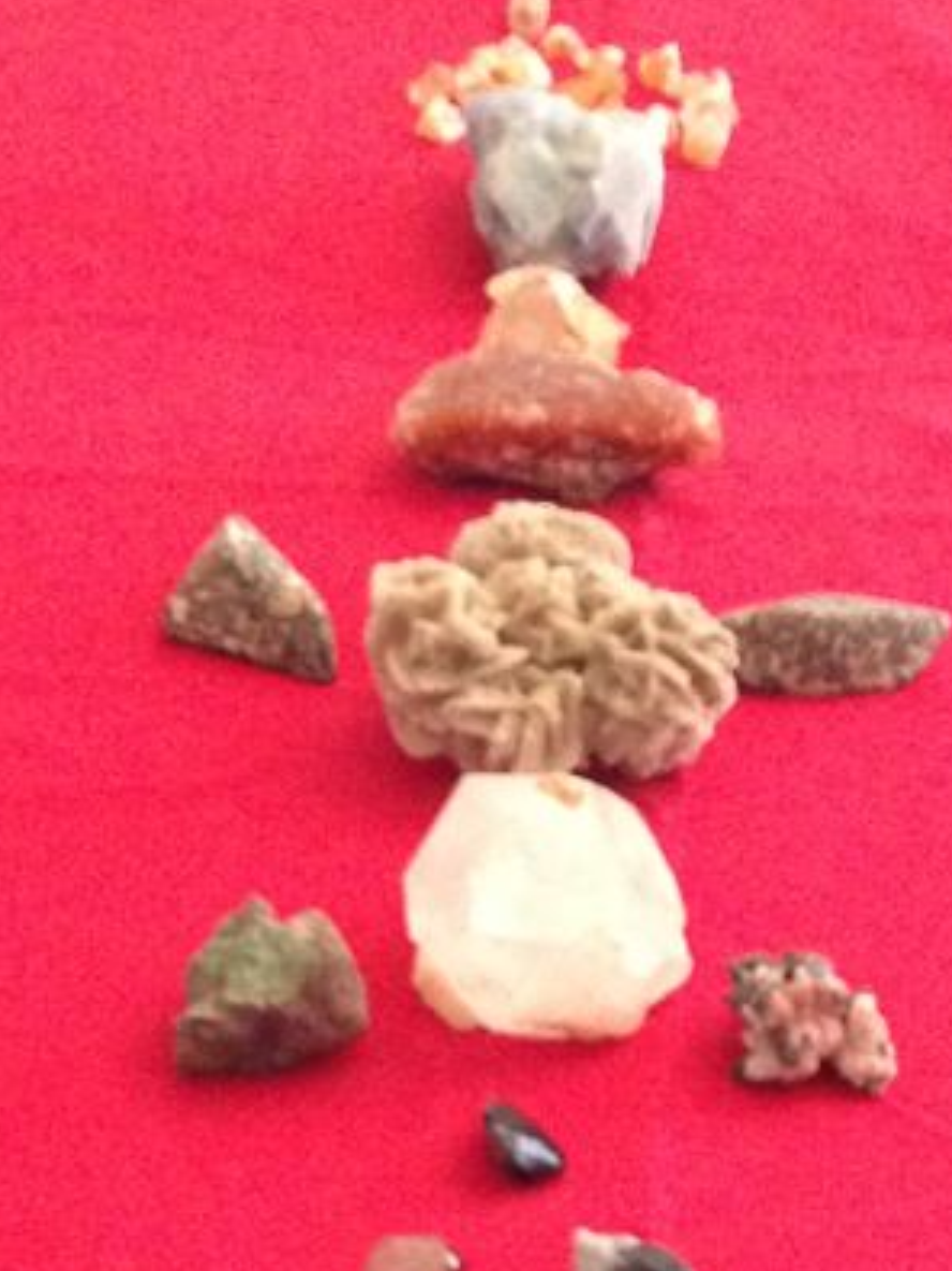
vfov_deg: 17.7
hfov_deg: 13.8
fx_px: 3926
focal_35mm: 107
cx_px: 589
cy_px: 1416
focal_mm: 4.13
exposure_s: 1/15
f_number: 2.4
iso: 500
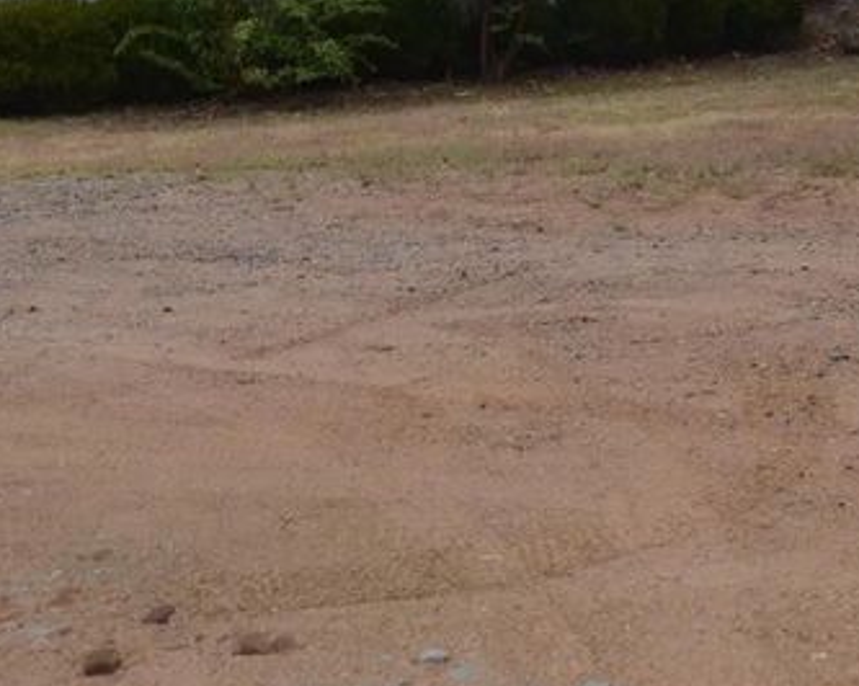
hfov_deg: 23.9
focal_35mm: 78
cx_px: 733
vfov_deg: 19.0
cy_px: -35
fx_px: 1982
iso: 100
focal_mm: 18
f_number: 4
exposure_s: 1/125
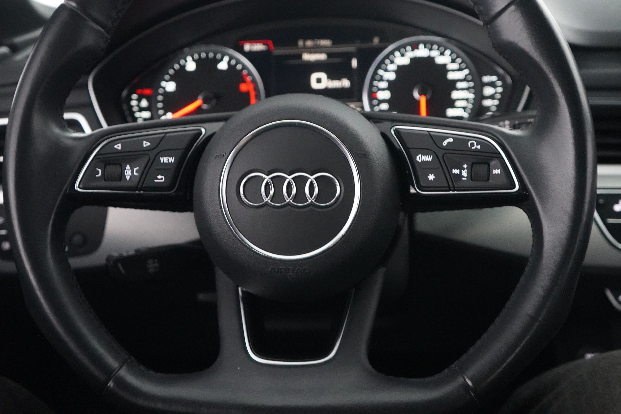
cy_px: 207
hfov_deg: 46.4
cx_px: 310
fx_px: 724
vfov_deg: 31.9
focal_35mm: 42
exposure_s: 1/25
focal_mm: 28
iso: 6400
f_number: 3.5
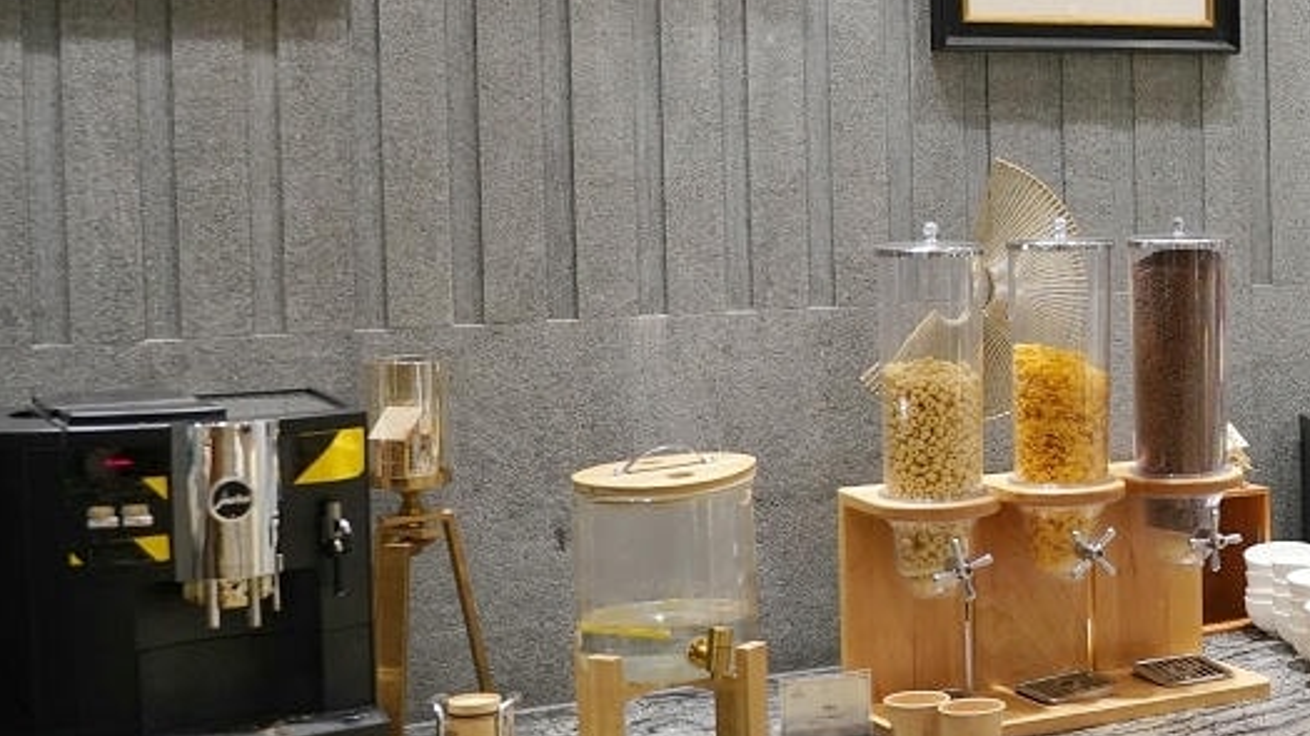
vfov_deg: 17.9
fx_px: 2327
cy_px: 240
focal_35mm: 67
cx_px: 1432
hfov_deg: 28.6
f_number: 3.5
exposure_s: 1/160
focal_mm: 28
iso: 1600
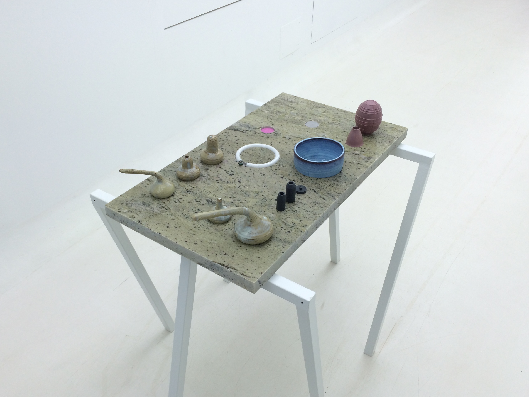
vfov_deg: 44.1
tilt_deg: -39.2
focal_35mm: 32
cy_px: 214
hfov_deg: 56.8
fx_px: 489
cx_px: 251
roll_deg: +1.2
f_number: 2.2
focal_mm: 4.15
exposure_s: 1/223
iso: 32
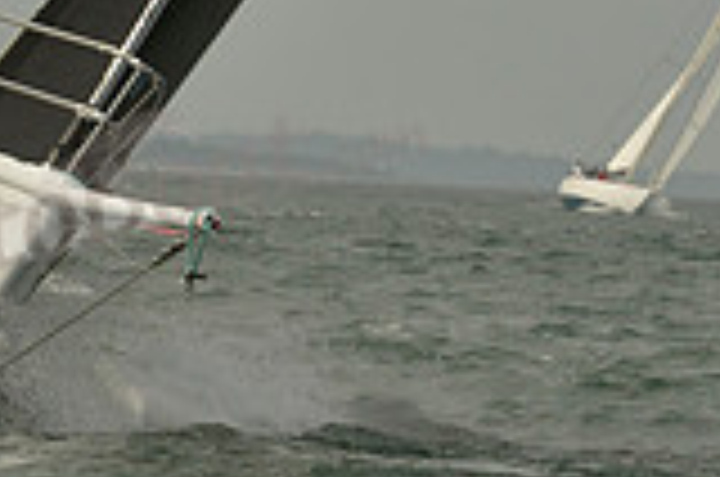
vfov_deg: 1.9
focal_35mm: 727
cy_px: 34
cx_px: -436
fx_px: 14511
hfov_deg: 2.8
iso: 280
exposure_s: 1/1250
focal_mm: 200
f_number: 10
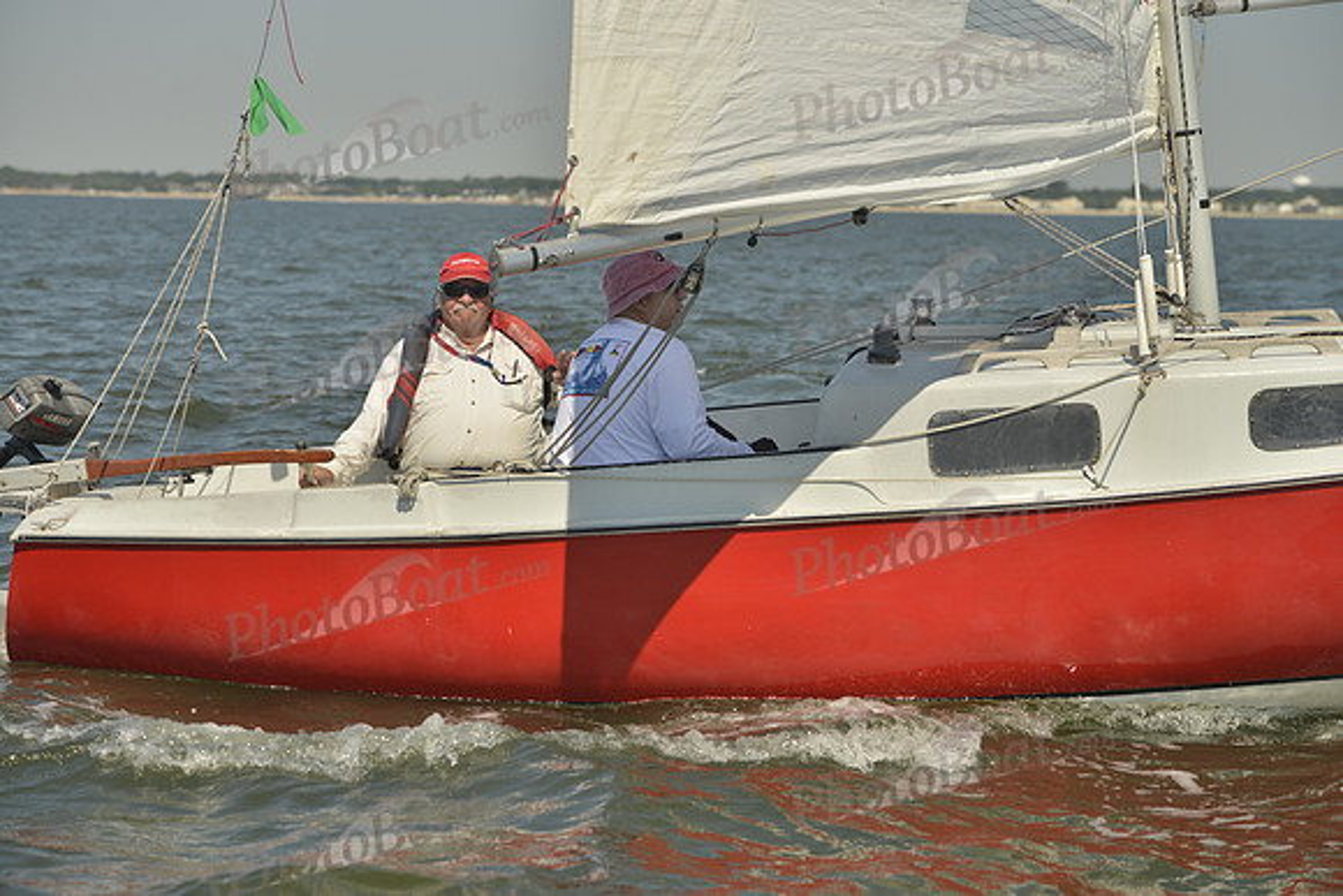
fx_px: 3731
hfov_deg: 20.4
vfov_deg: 13.7
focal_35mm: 100
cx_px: 672
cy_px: 448
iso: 200
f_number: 5.6
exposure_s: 1/1000
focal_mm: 100
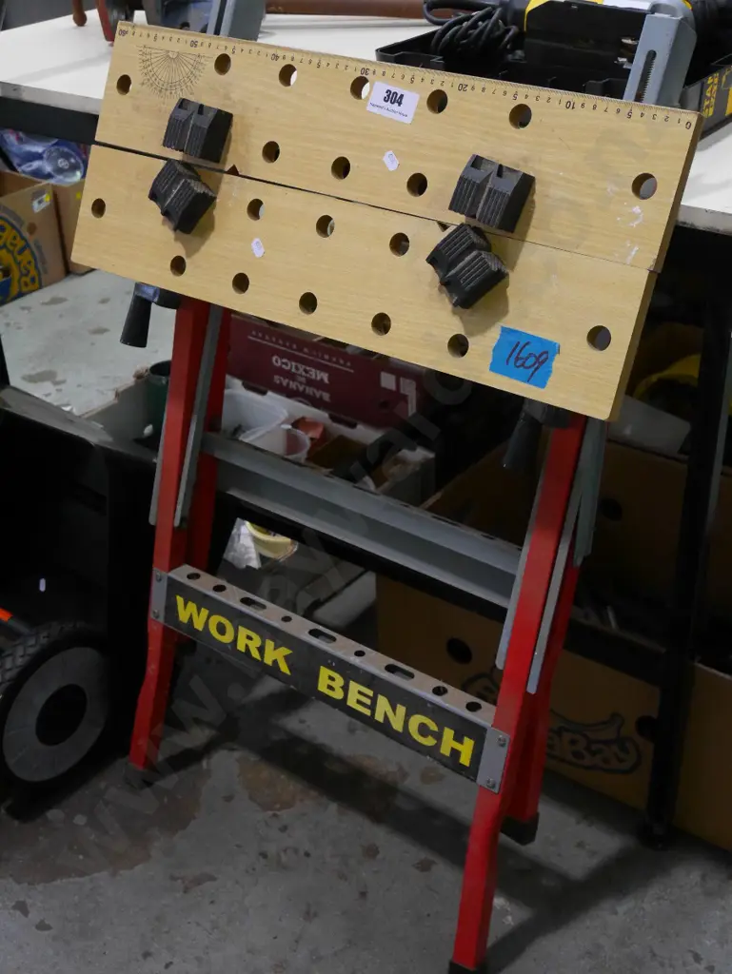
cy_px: 487
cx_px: 366
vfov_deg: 42.9
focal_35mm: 44
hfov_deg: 32.9
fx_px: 1240
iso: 3200
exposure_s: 1/80
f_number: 4.9
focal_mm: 22
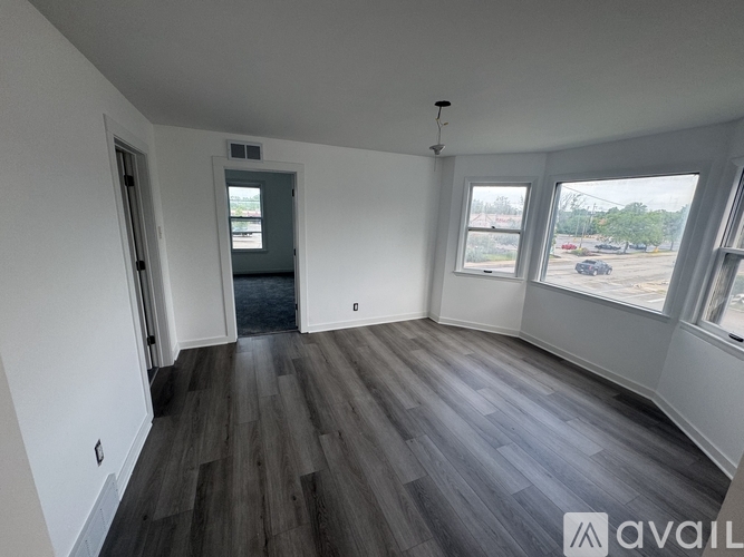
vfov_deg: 85.7
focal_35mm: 14
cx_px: 372
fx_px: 301
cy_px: 278
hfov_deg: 102.1
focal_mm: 2.22
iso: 125
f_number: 2.2
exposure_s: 1/120
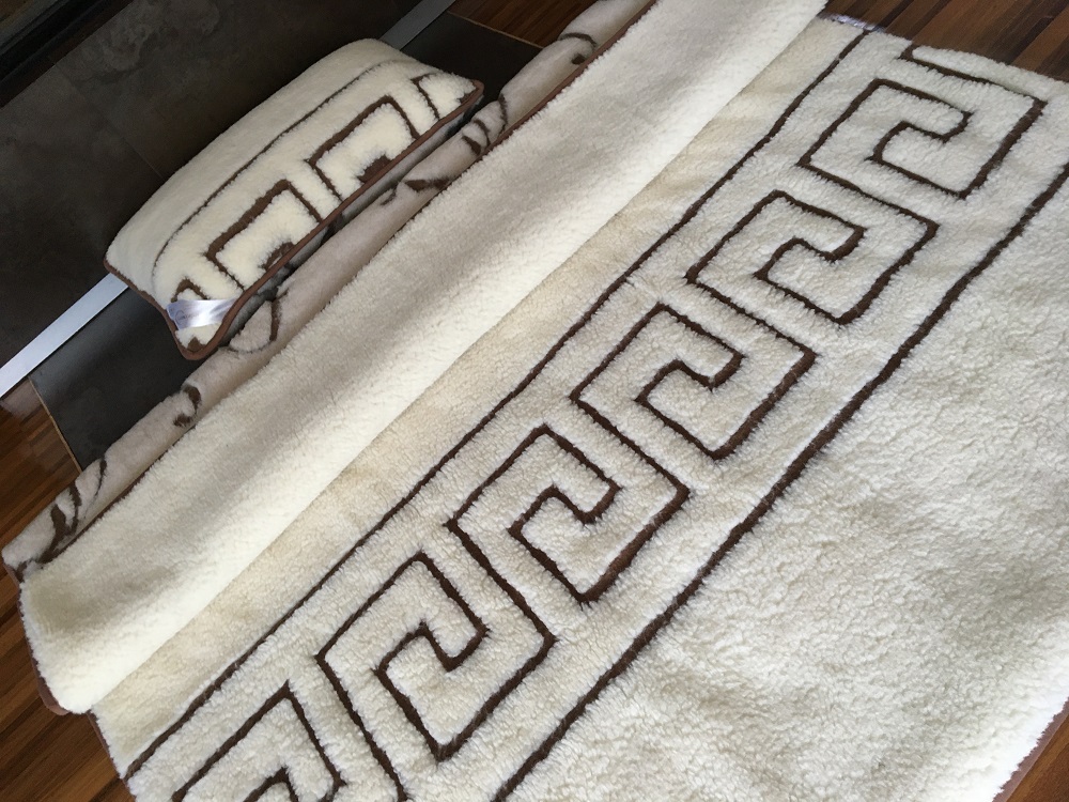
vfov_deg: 48.2
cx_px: 534
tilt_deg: -49.3
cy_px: 401
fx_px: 896
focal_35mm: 29
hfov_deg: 61.7
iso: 125
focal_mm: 4.15
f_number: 2.2
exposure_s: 1/33
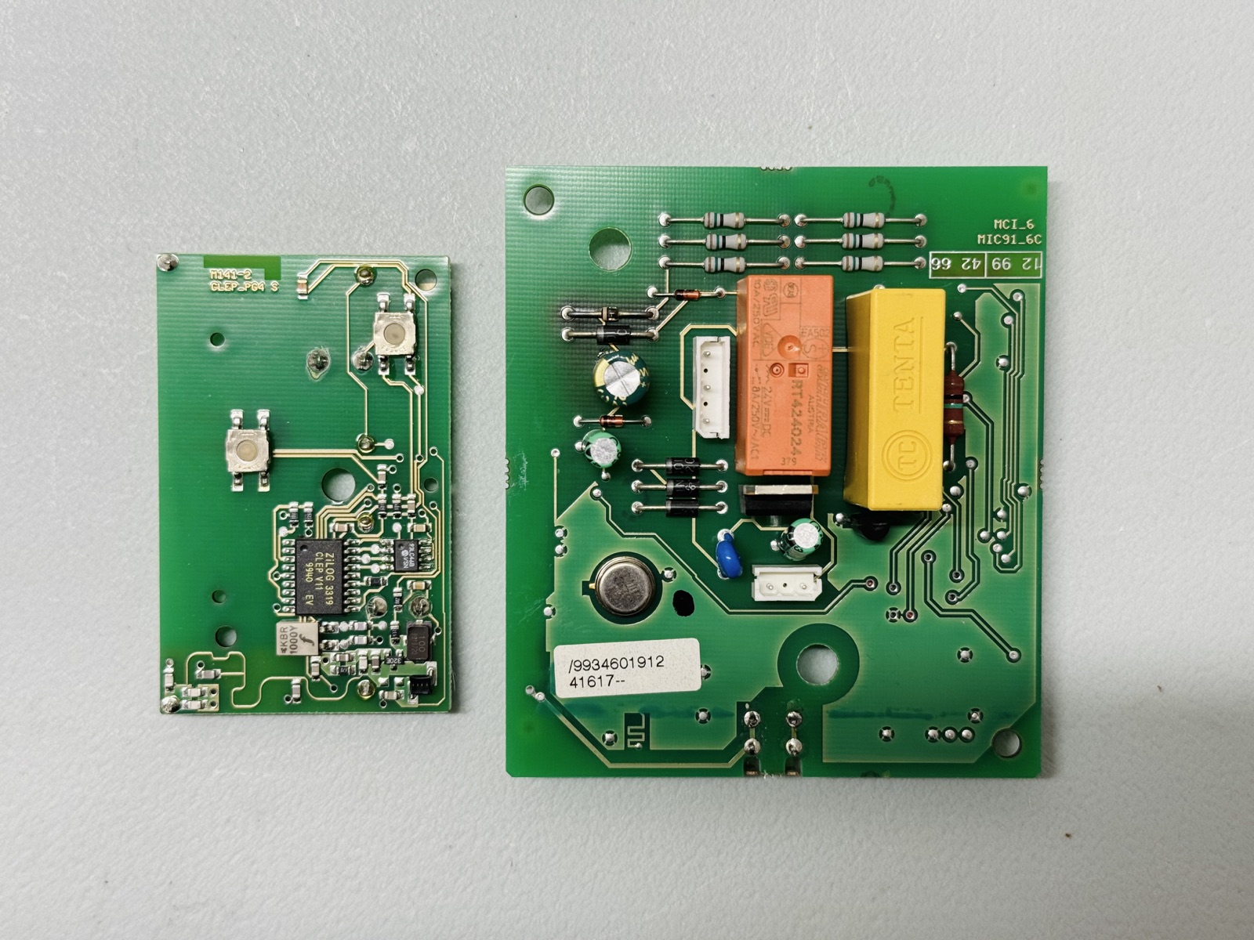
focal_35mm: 48
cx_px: 627
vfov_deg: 30.3
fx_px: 1739
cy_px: 470
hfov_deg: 39.7
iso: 125
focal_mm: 6.86
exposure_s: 1/50
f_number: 1.78
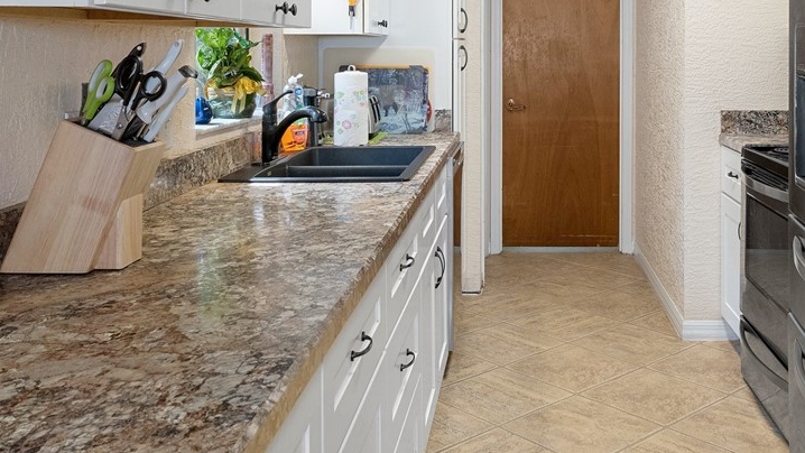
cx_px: 515
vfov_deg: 30.7
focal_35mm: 38
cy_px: 115
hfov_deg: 52.1
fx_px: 811
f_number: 9
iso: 640
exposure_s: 1/2.5
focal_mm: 16
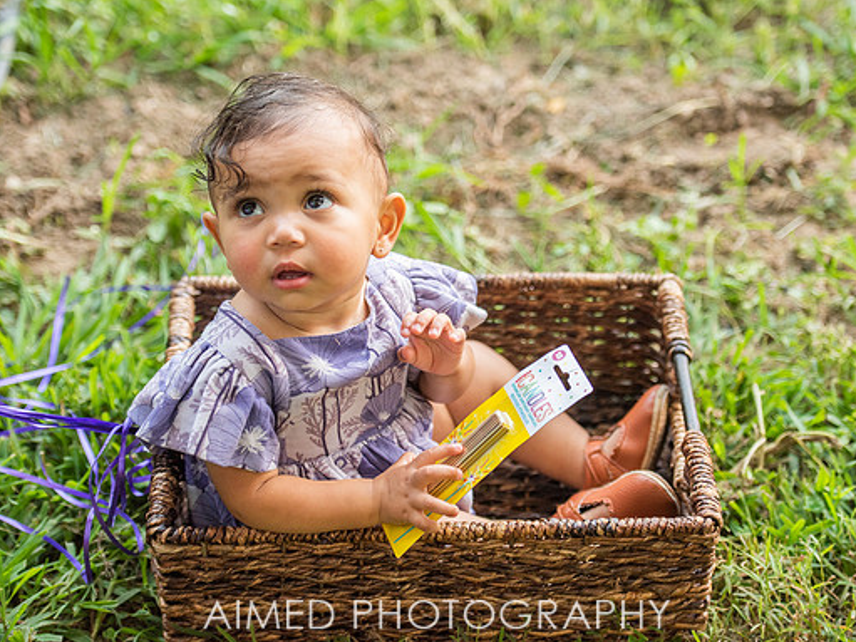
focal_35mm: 94
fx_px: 2324
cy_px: 323
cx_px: 435
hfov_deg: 20.9
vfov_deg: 15.7
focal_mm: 85
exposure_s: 1/640
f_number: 2.8
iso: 1000
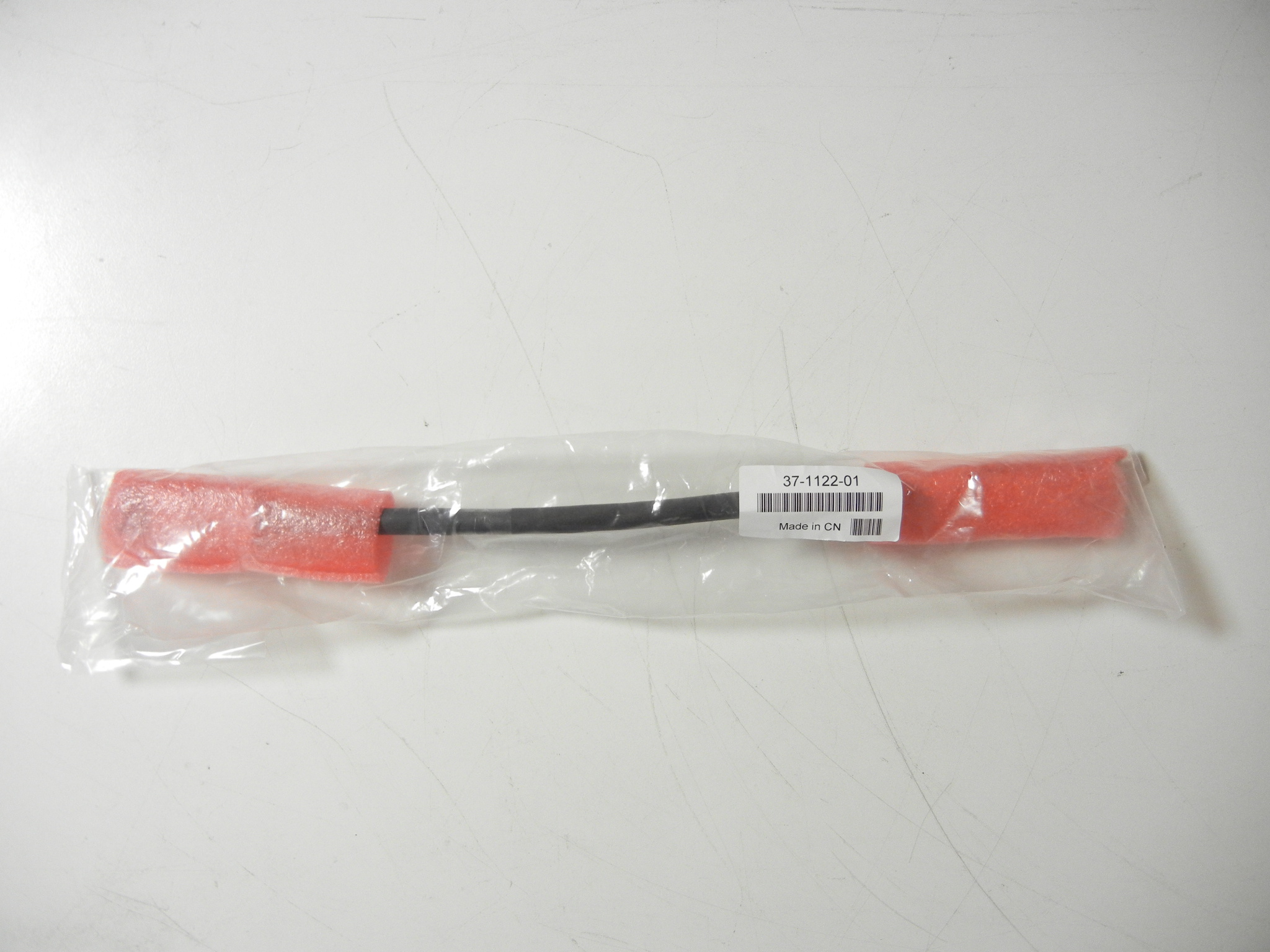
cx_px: 635
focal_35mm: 30
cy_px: 476
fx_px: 1101
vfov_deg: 46.8
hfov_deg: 60.0
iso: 400
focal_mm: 5.4
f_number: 3.5
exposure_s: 1/20.1
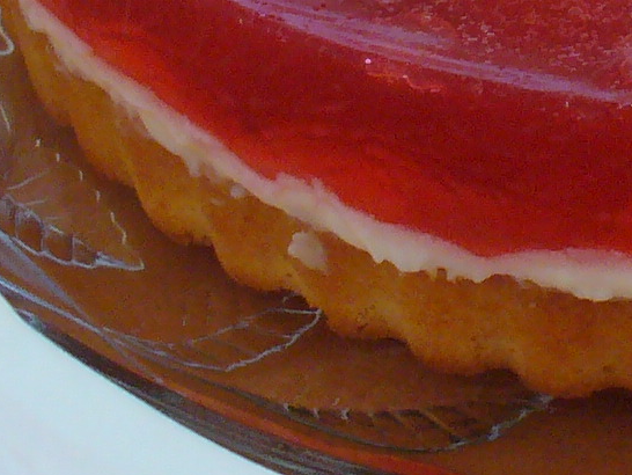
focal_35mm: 156
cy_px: -204
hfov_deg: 12.4
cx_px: 745
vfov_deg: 9.3
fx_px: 2849
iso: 200
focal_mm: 6.1
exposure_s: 1/20
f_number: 2.8
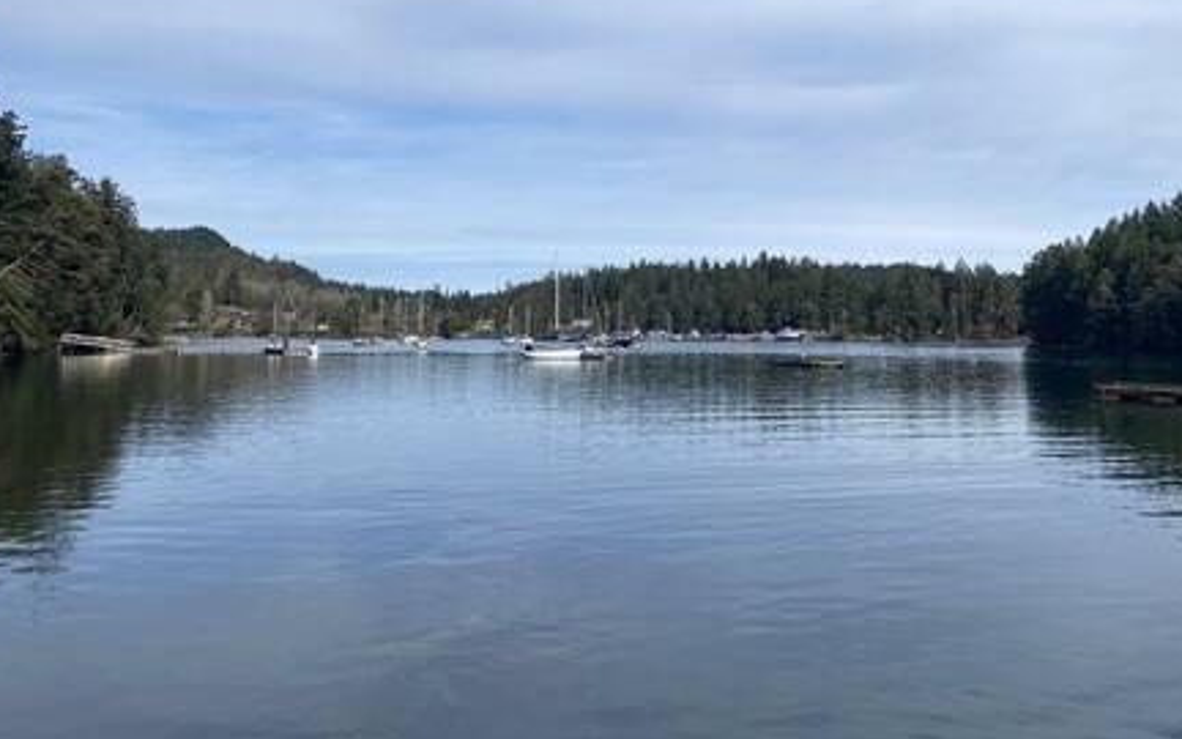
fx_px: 1095
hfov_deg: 56.4
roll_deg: -0.4
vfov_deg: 36.6
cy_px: 203
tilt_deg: +8.7
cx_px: 696
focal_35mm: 34
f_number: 1.8
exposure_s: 1/4274
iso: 32
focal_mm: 4.25
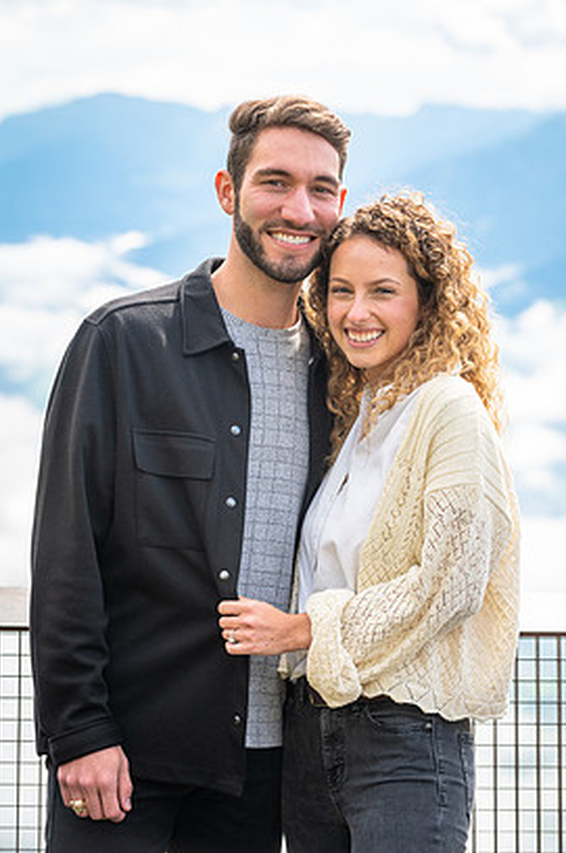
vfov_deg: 14.9
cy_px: 420
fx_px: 3263
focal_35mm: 138
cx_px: 310
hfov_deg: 9.9
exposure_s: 1/640
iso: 320
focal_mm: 125
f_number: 6.3
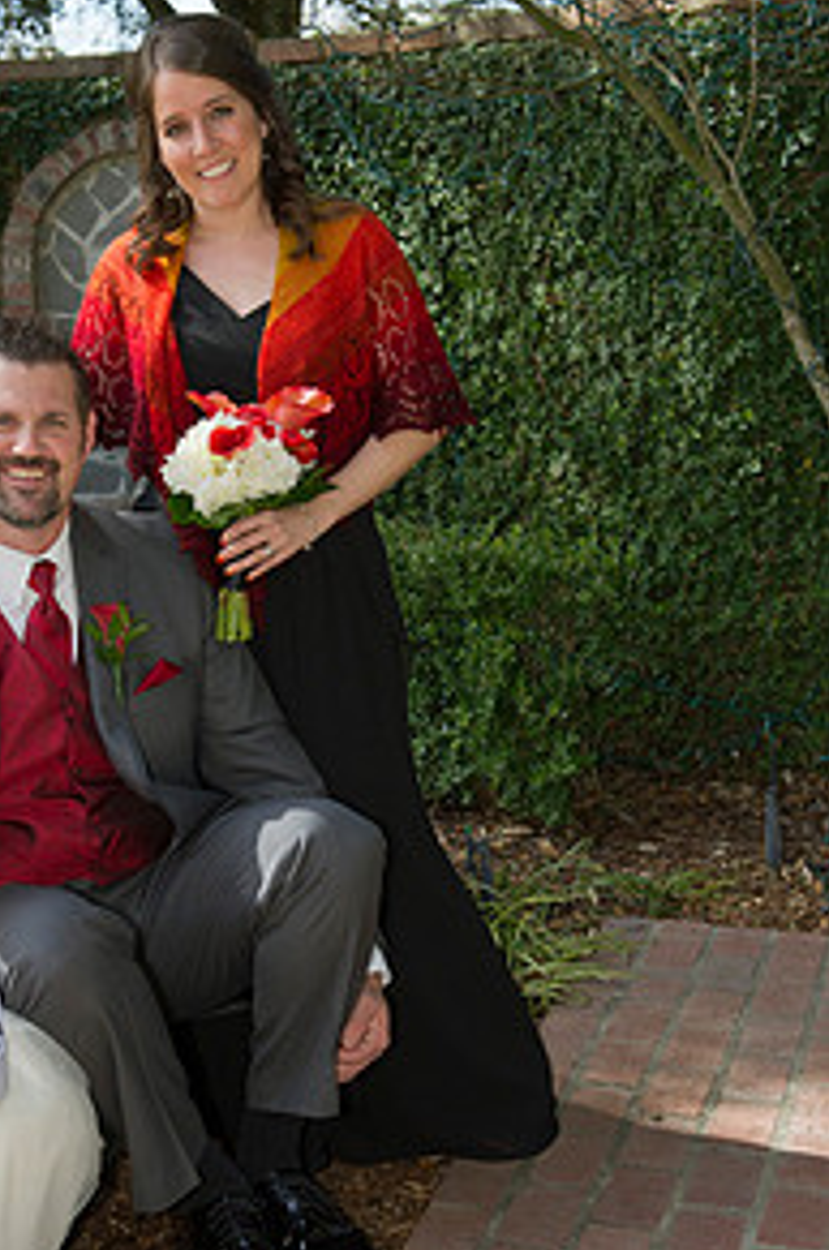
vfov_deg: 29.7
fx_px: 2357
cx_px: 191
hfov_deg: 19.8
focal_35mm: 68
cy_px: 726
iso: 200
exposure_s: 1/200
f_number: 7.1
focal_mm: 44
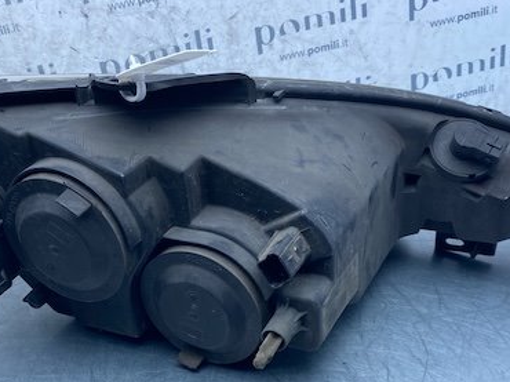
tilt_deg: -31.2
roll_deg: +0.1
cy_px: 287
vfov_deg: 31.6
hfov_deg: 41.9
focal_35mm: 45
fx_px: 663
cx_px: 201
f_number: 1.8
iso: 32
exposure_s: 1/467
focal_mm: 4.25
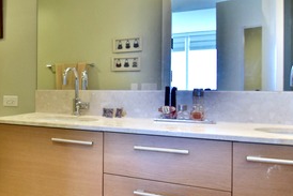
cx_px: 13
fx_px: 285
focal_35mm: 35
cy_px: 73
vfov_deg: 37.7
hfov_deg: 47.1
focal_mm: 10
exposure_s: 1/60
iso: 1250
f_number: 3.5
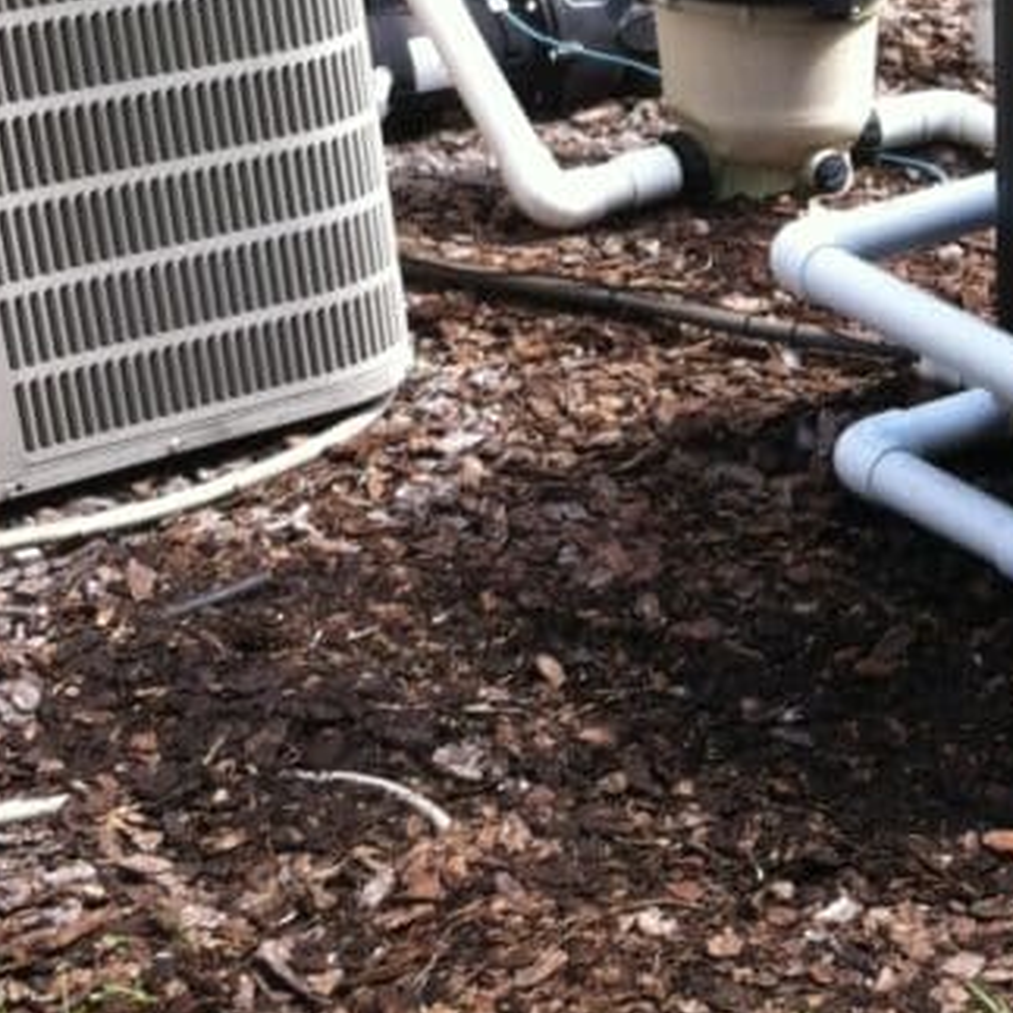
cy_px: 392
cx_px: 1156
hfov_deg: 17.1
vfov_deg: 17.7
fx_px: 3245
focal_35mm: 98
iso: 80
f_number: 2.8
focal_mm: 3.85
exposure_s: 1/335
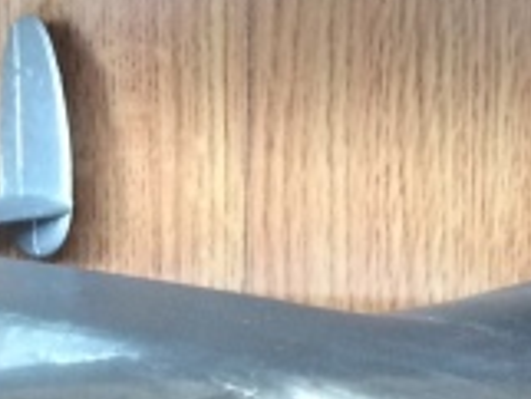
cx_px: 56
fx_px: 2211
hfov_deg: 13.6
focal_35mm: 144
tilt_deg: -19.2
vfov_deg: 10.3
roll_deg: -0.8
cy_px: 333
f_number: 2.2
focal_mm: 4.15
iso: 200
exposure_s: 1/33
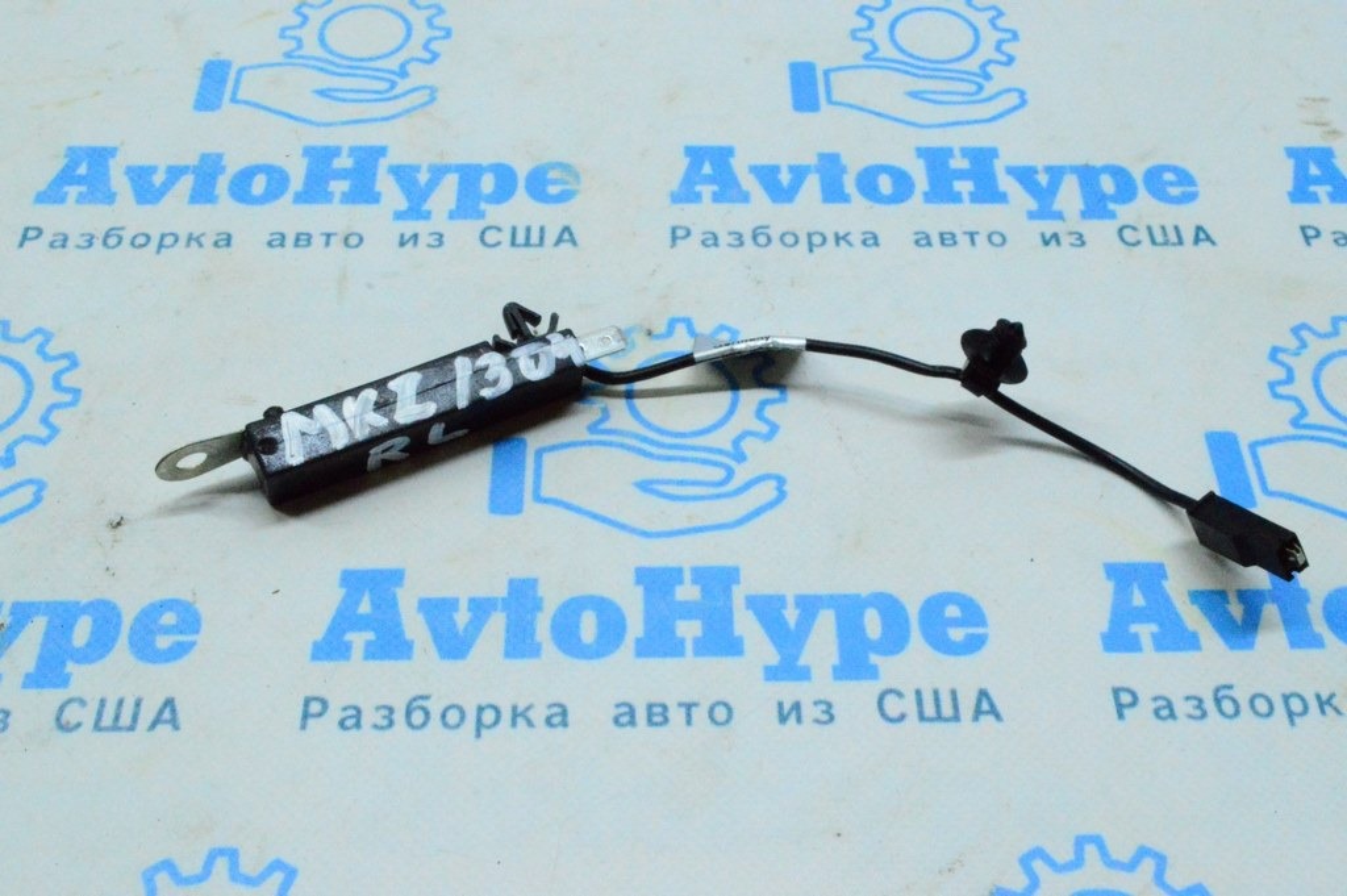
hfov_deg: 45.0
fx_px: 1626
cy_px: 448
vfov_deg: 30.8
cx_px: 674
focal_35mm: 44
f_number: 29
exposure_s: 1/80
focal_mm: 29
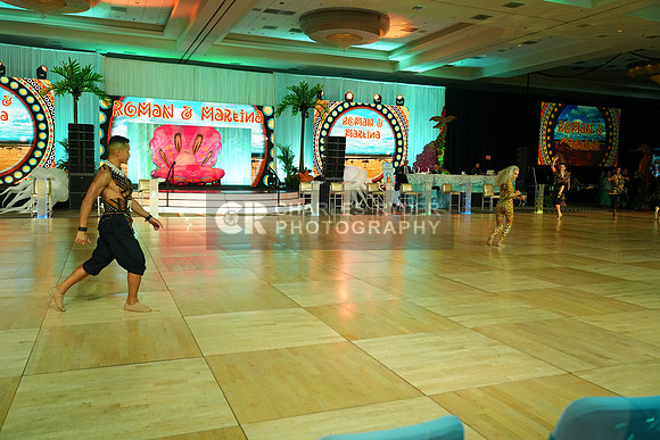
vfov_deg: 45.0
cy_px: 220
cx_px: 330
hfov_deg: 63.6
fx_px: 532
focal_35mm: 29
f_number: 4
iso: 2500
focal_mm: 29
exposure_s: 1/400
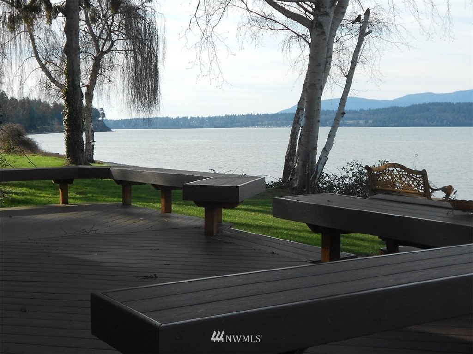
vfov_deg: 29.7
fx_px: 669
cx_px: 236
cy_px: 177
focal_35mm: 49
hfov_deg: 38.9
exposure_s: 1/400
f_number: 4.5
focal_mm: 8.8
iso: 80
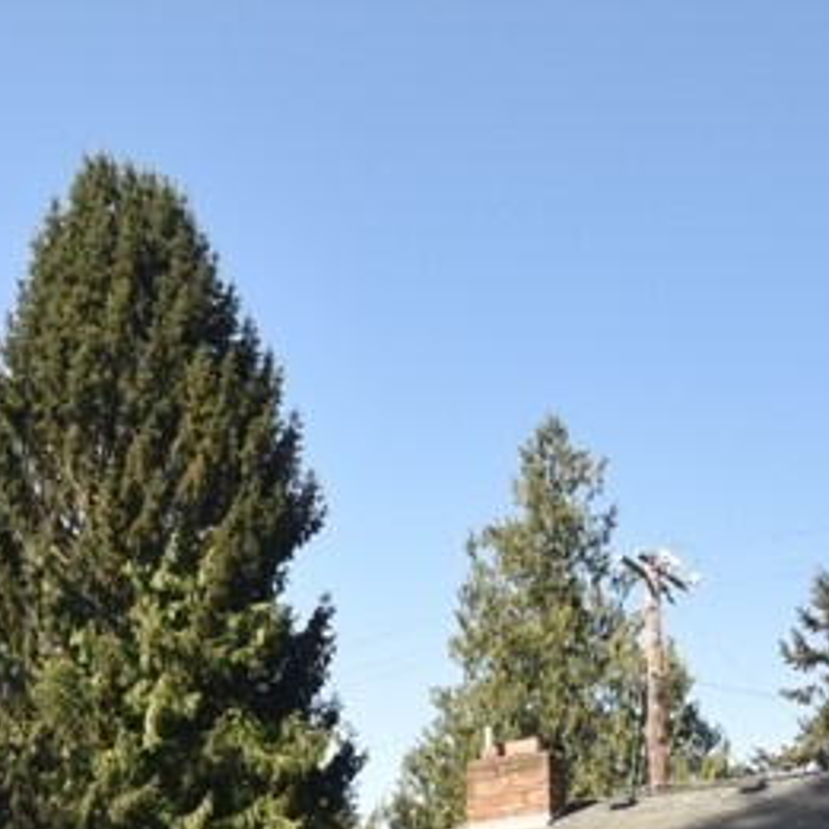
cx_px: 314
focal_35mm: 50
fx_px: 1355
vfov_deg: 29.9
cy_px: 954
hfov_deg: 33.9
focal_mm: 10
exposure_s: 1/250
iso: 250
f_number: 5.6
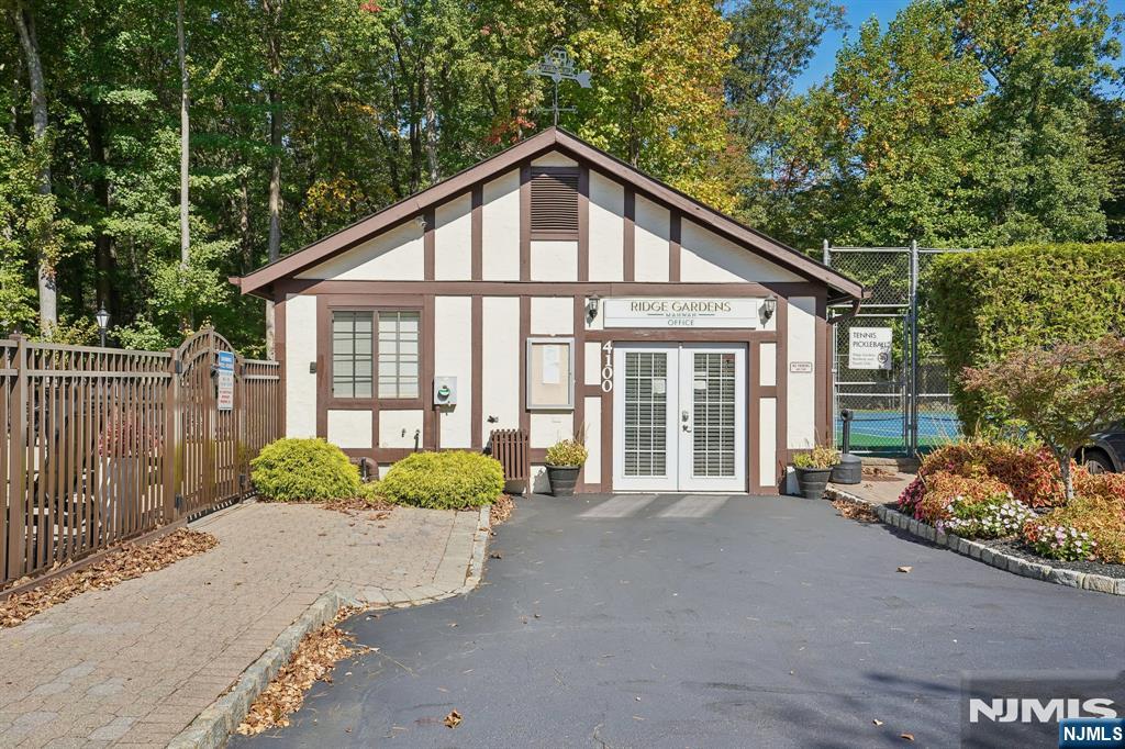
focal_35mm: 30
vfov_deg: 43.6
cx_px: 562
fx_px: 937
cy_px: 374
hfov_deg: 61.9
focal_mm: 30
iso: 100
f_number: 8
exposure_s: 1/160
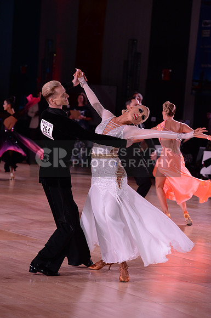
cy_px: 159
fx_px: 1499
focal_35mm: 170
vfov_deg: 12.1
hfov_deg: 8.1
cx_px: 106
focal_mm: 170
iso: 1600
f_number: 5
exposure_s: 1/250
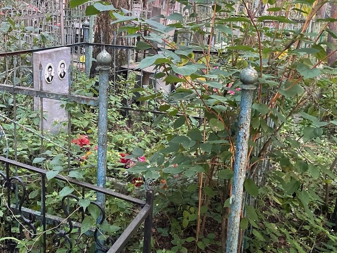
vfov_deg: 35.8
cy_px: 104
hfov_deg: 46.5
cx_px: 132
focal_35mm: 40
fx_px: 389
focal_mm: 4.2
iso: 500
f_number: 1.6
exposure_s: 1/45
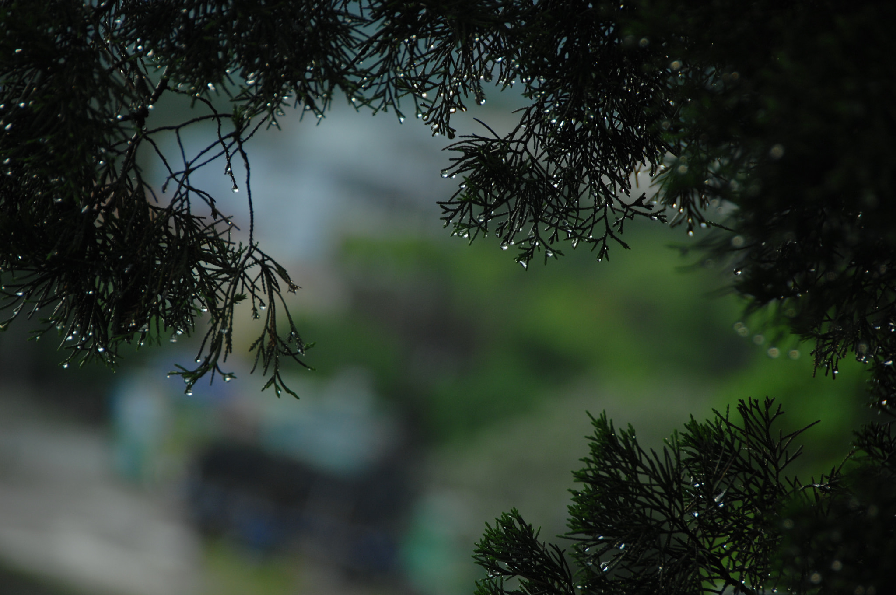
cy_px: 298
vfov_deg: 4.6
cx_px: 448
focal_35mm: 300
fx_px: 7457
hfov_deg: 6.9
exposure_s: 1/125
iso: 200
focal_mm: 200
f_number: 5.6
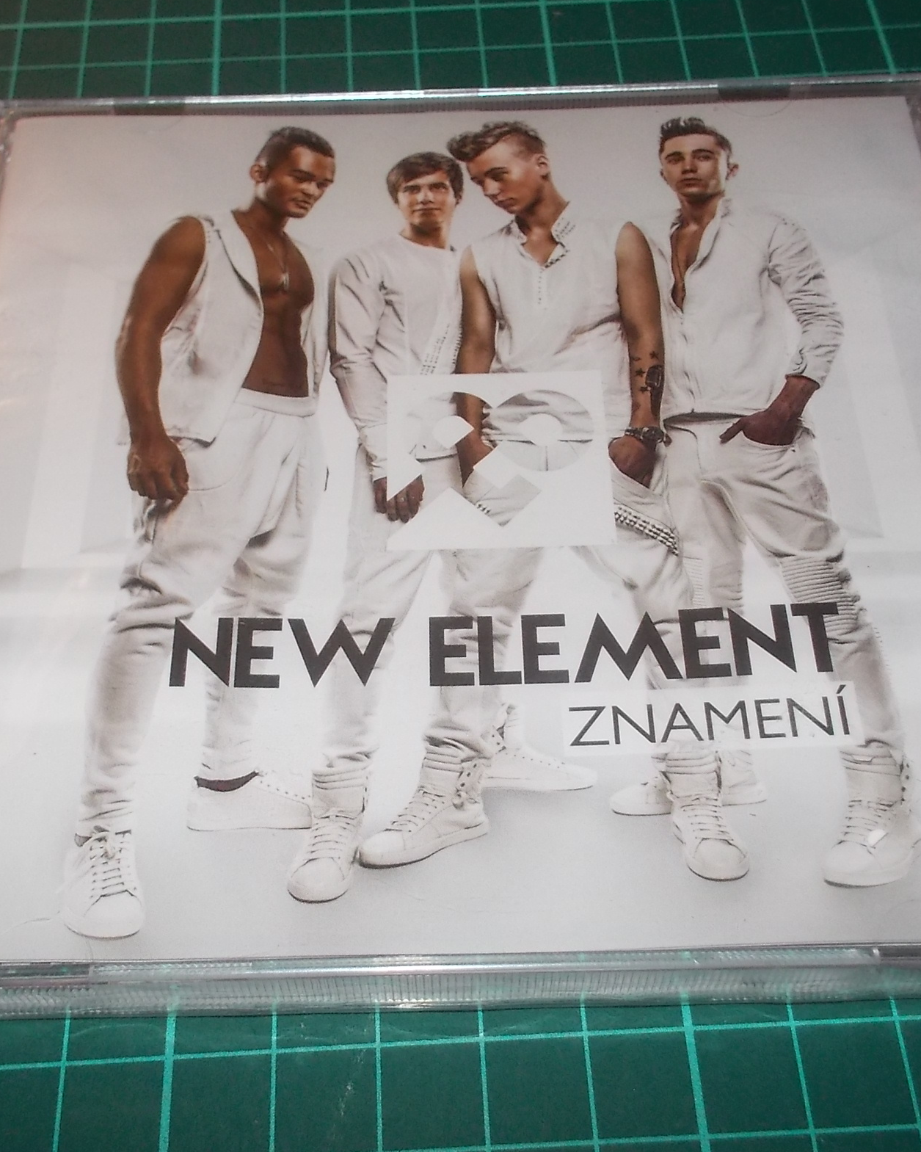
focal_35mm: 41
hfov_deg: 36.5
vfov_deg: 44.8
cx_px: 444
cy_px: 609
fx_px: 1397
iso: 200
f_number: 3.3
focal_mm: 4.1
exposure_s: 1/30
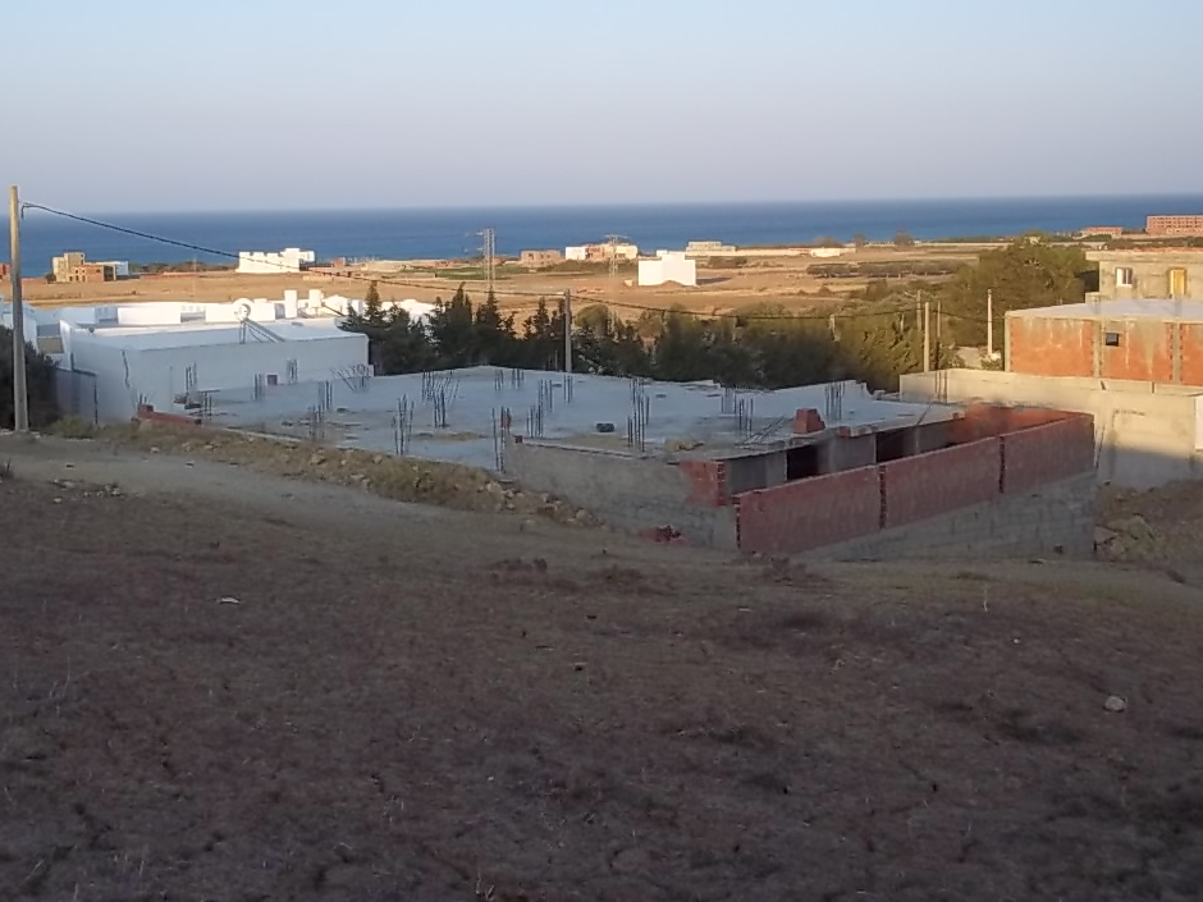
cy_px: 339
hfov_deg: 38.7
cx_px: 466
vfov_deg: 29.6
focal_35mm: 49
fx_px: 1703
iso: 80
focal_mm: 6.5
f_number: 3.1
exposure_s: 1/500
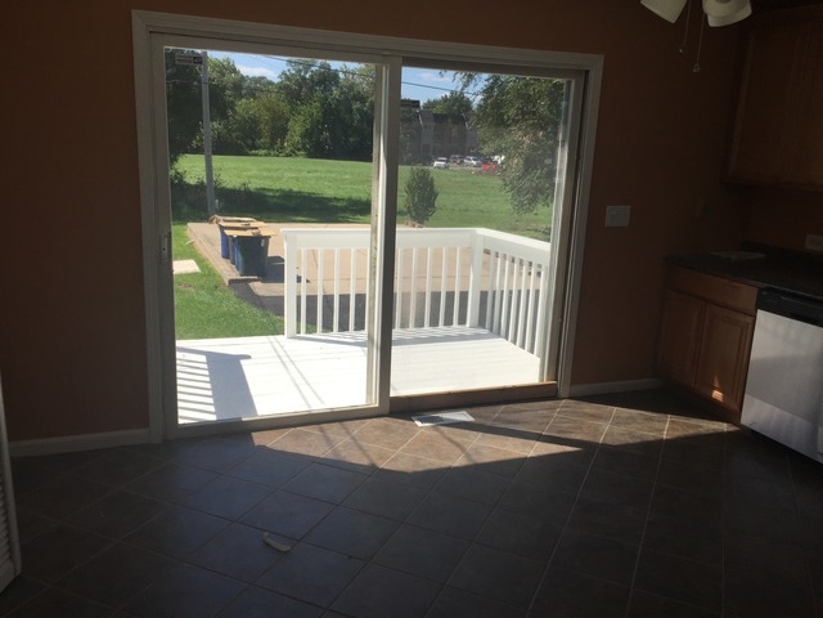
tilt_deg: -13.8
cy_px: 309
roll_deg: -3.2
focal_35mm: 29
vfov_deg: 48.2
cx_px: 412
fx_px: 689
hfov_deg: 61.7
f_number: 2.2
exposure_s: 1/1464
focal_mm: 4.15
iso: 32
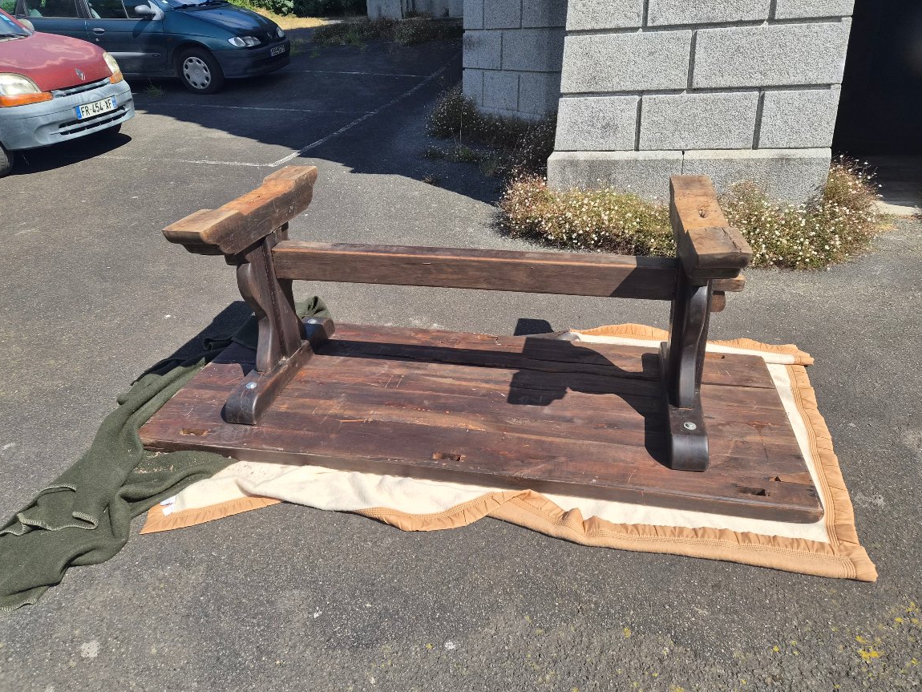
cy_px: 335
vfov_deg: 56.8
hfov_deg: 71.6
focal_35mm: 24
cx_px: 475
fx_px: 639
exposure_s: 1/3904
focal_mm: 5.4
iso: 80
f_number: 1.8
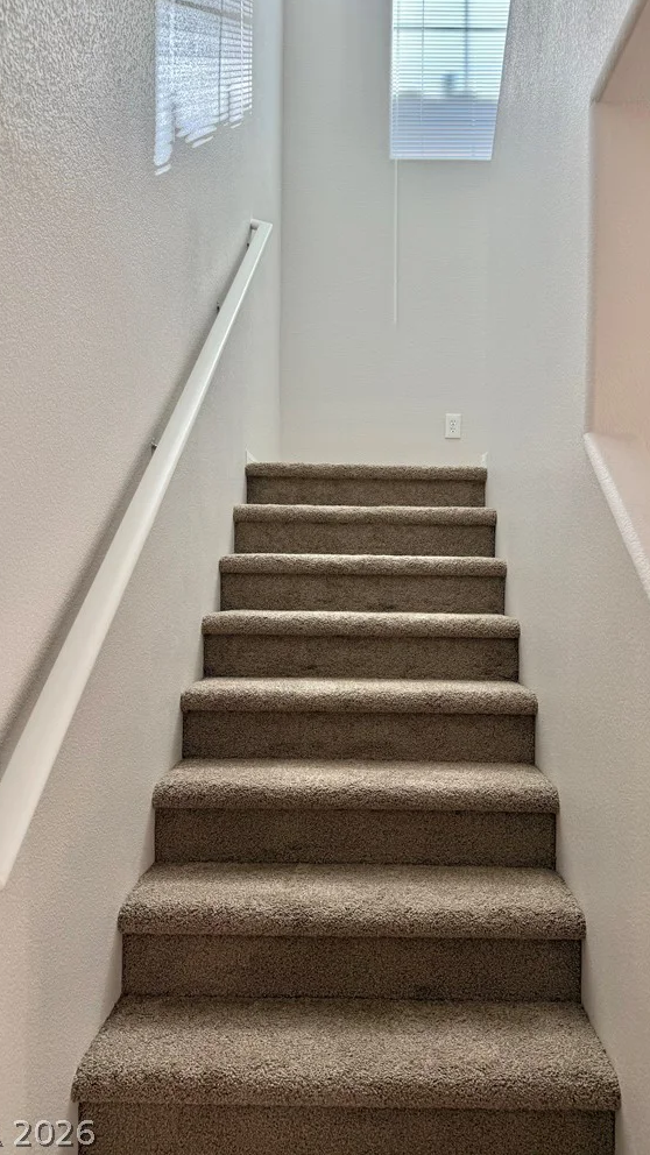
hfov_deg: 42.8
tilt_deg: -0.2
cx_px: 375
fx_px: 827
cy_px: 564
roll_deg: -1.2
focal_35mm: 27
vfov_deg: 69.8
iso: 64
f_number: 1.78
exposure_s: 1/212
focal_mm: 6.76
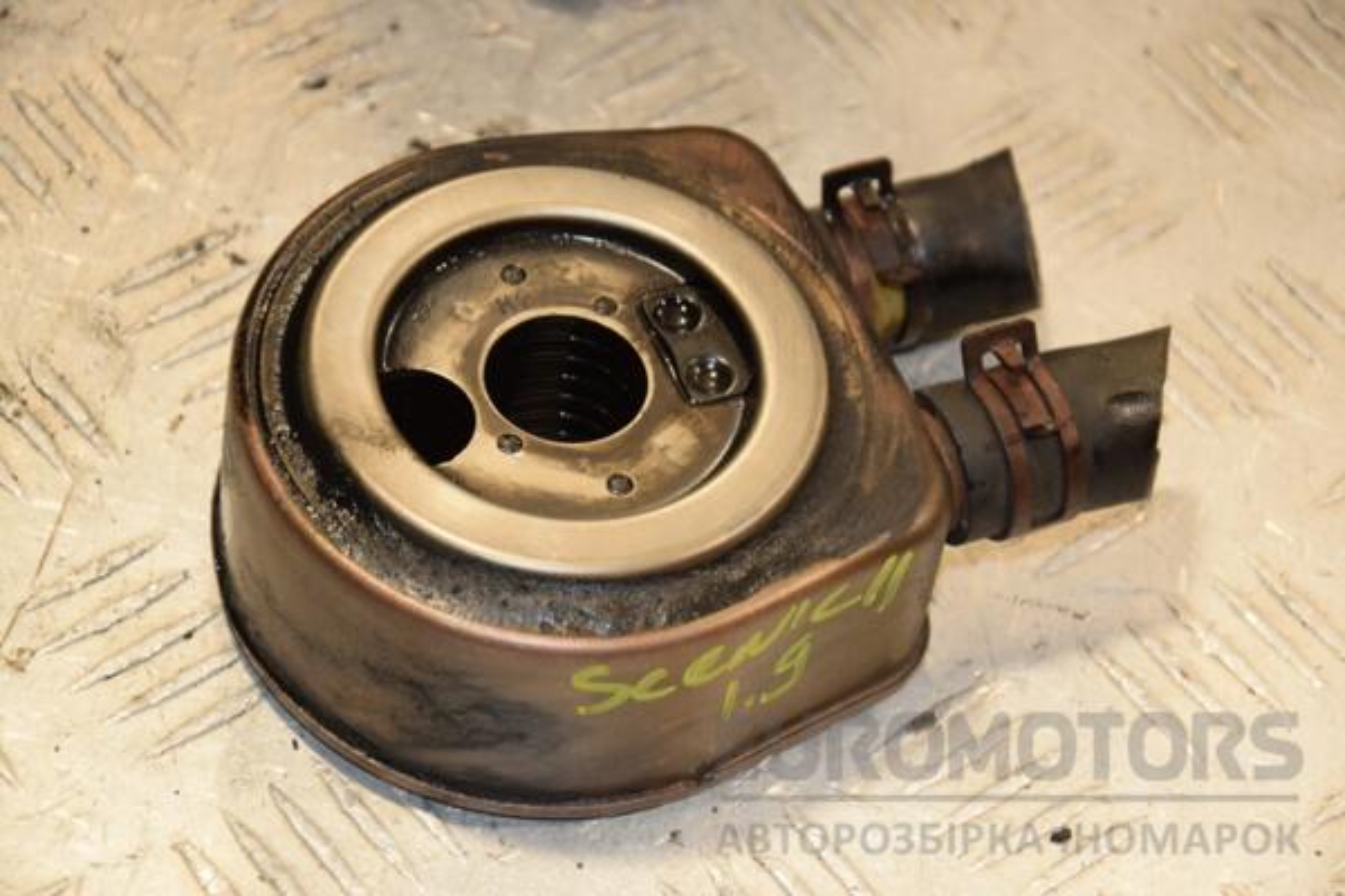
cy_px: 448
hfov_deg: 14.9
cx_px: 672
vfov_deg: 9.9
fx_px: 5155
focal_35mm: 138
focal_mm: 92
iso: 800
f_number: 7.1
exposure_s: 1/200
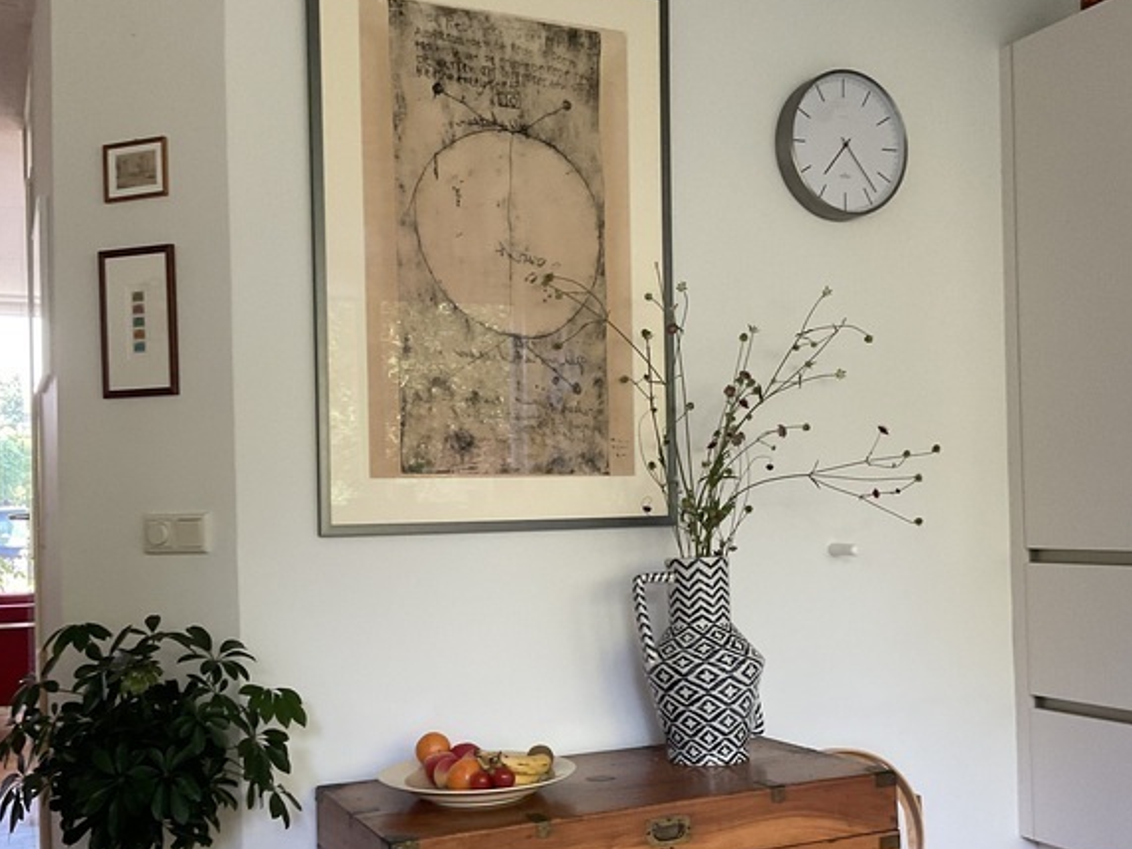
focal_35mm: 39
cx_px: 563
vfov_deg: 36.7
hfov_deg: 47.9
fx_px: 1275
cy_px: 494
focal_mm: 3
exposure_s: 1/60
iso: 160
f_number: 1.8
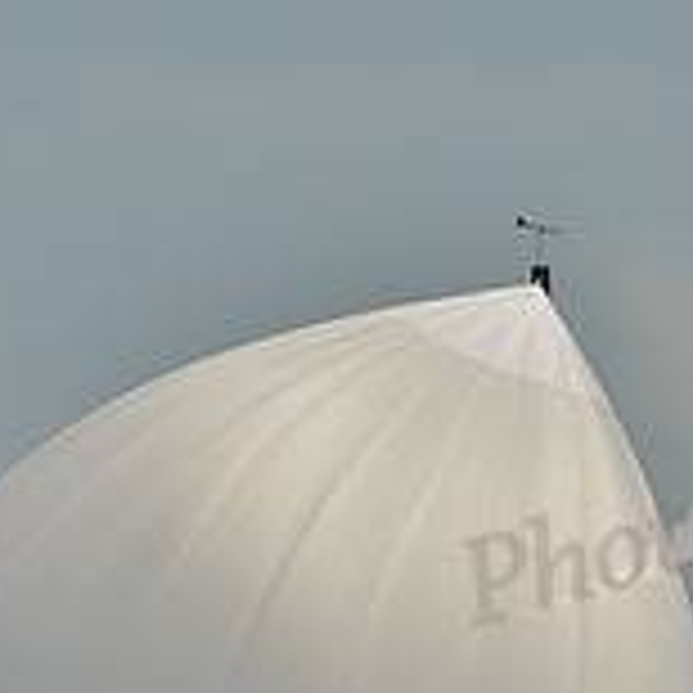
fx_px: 17440
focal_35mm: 770
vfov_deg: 2.3
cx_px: 232
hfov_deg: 2.3
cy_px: 1224
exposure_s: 1/1250
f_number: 11
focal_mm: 240
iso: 280
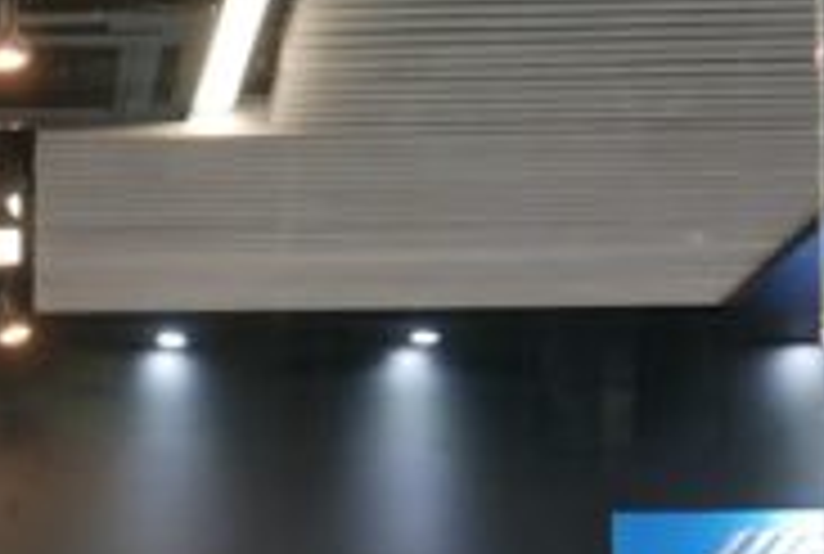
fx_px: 3075
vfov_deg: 10.0
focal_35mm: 134
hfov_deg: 14.8
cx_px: -126
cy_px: 836
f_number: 2.2
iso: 320
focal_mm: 14.4
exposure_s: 1/80
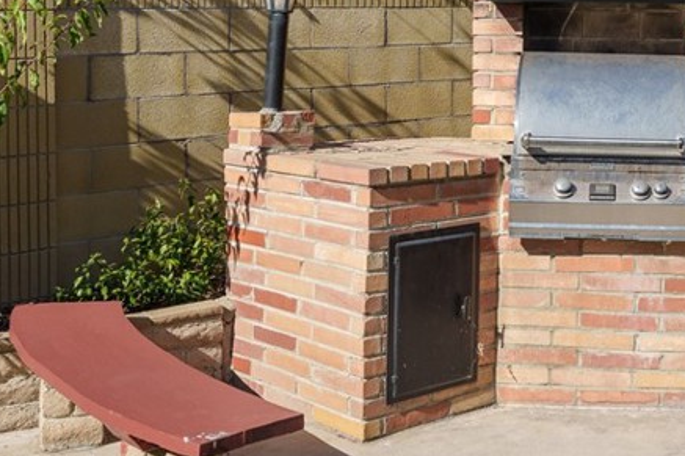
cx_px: 616
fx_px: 1293
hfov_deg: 28.5
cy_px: 25
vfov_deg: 19.5
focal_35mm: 68
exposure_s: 1/2500
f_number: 8
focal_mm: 29
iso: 400
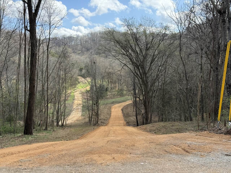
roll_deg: -1.4
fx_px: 320
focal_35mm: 48
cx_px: 116
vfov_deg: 30.3
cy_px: 86
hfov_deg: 39.7
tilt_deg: -4.0
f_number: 1.78
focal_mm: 6.76
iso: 100
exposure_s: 1/2033
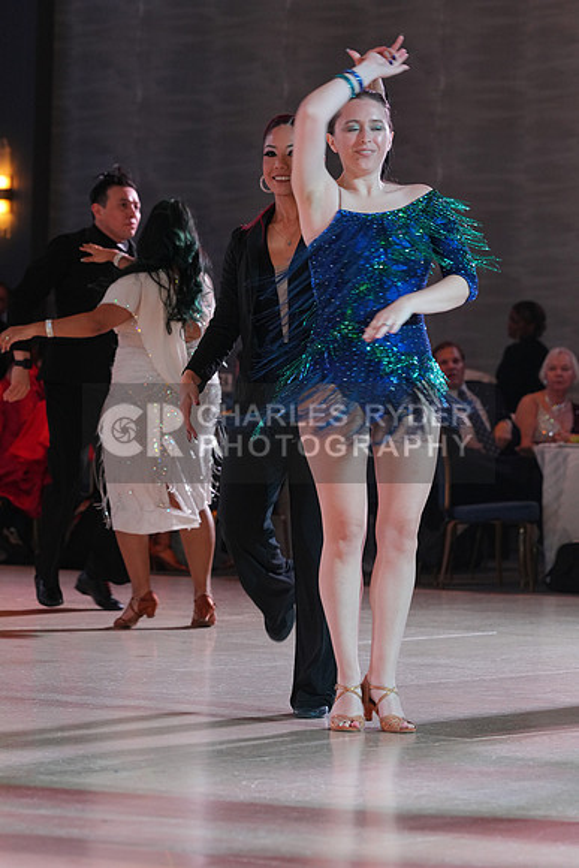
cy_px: 434
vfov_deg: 14.9
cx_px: 290
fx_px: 3327
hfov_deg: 9.9
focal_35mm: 138
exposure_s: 1/250
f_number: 5.6
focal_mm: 138
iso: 2500
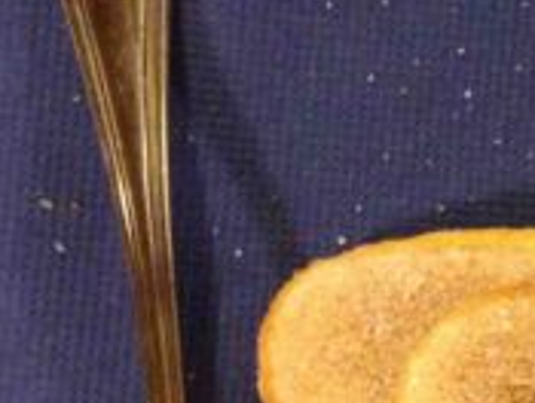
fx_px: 2478
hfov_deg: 11.5
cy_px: 314
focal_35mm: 160
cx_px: 932
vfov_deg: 9.3
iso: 400
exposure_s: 1/20
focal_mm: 4.12
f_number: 2.4
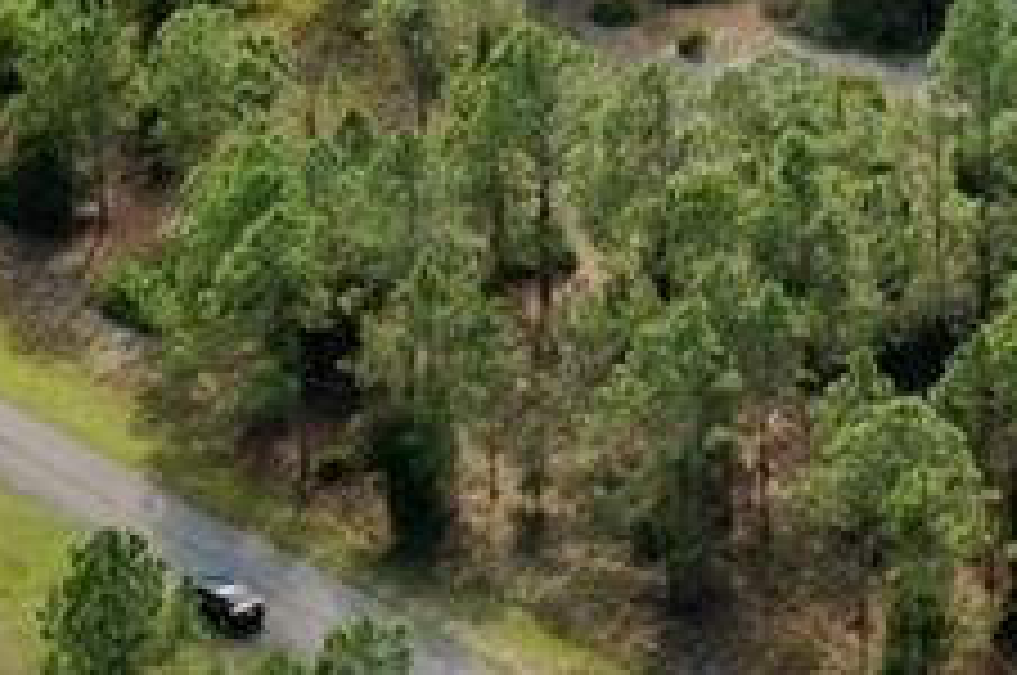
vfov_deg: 10.6
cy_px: -58
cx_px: 882
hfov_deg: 16.0
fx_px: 3583
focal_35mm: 127
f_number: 5.6
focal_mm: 10.26
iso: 100
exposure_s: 1/320
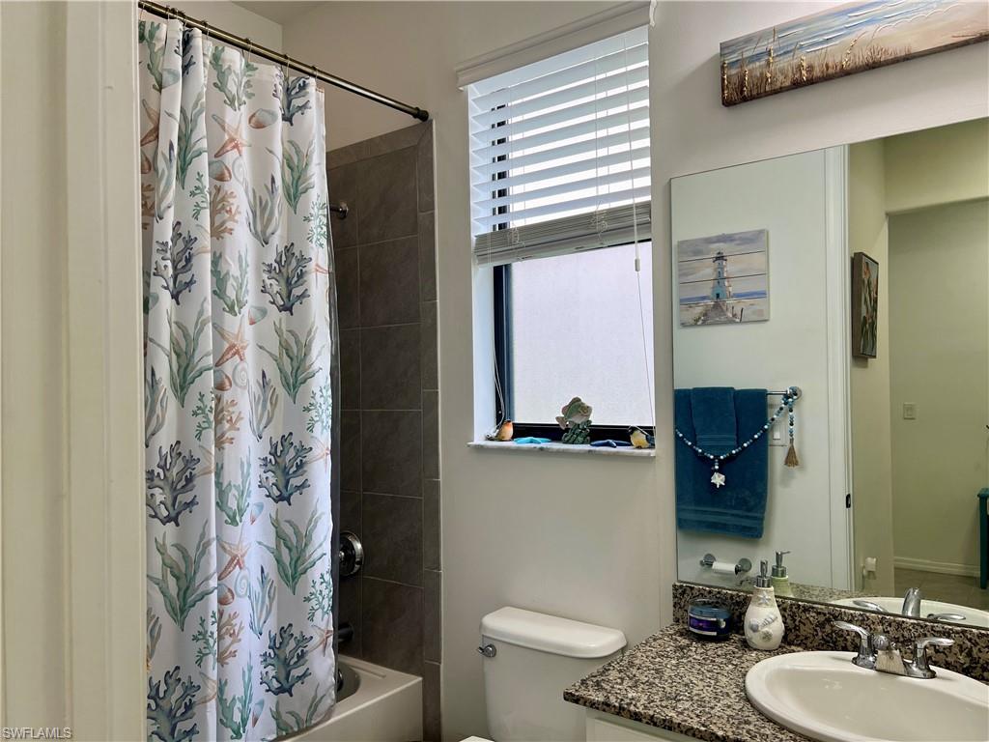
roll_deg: +1.0
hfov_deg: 67.3
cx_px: 494
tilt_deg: -0.3
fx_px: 743
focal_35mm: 26
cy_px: 371
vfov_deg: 53.1
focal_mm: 5.7
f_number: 1.5
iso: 50
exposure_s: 1/143
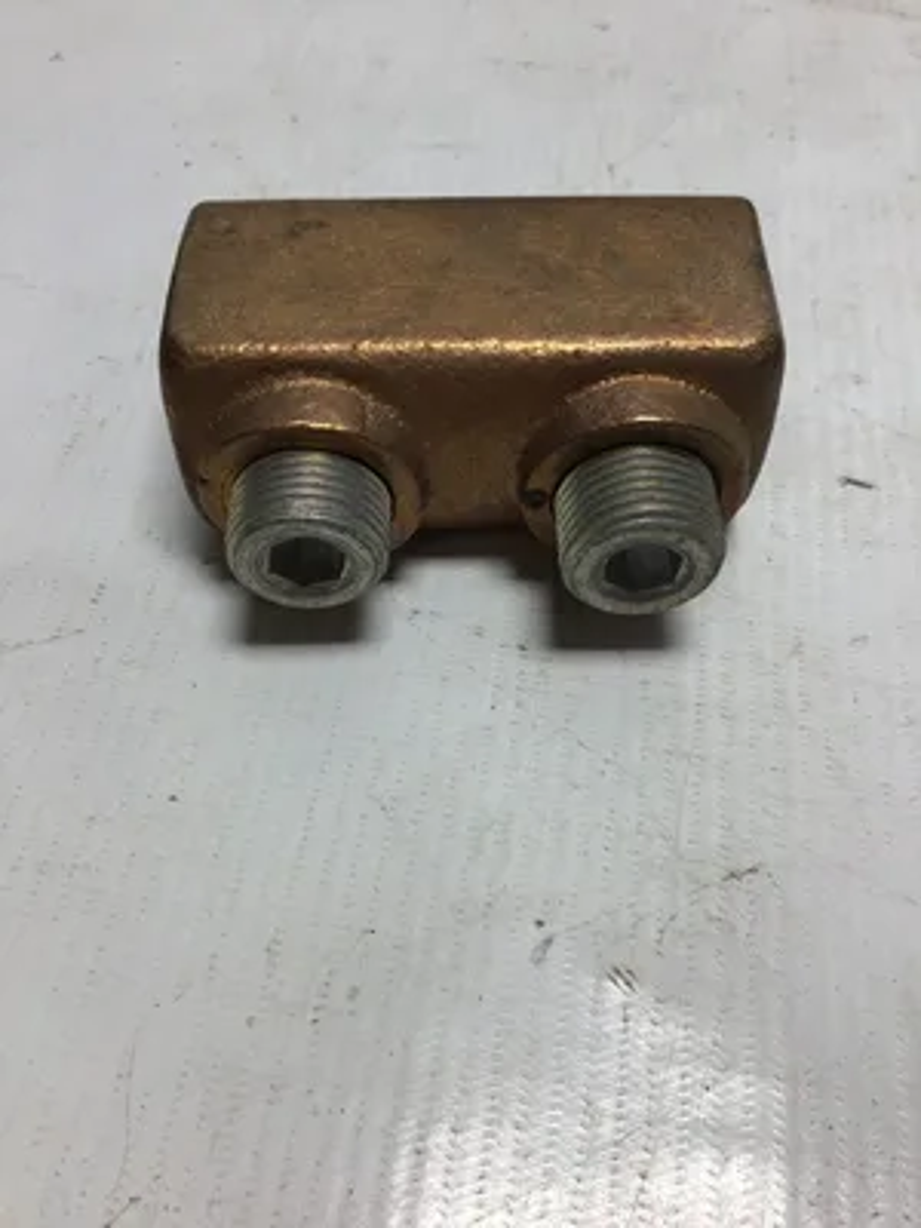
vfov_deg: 58.4
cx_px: 460
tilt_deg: -54.7
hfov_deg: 45.4
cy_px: 614
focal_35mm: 31
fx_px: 1100
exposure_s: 1/195
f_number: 2.4
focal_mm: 3.3
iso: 25
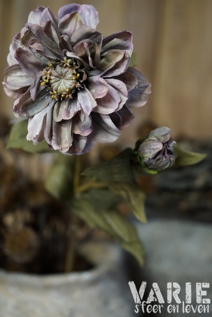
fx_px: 574
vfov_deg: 31.0
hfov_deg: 20.9
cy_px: 158
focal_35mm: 65
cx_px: 106
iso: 4000
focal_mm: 65
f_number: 5.6
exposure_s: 1/80
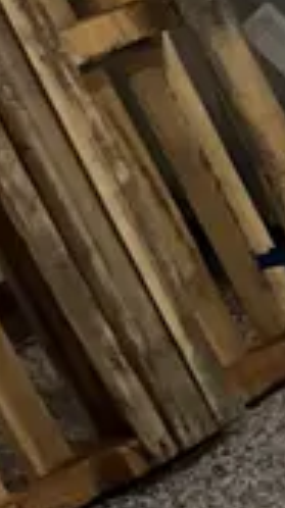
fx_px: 3679
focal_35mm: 273
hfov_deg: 3.5
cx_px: 2111
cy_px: 1178
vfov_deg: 7.4
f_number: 1.5
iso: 100
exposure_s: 1/120
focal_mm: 5.7
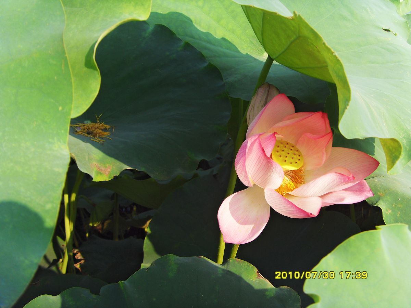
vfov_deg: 36.8
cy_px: 154
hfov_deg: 47.9
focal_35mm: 39
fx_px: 463
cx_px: 206
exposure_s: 1/250
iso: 80
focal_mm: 6.6
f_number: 3.5
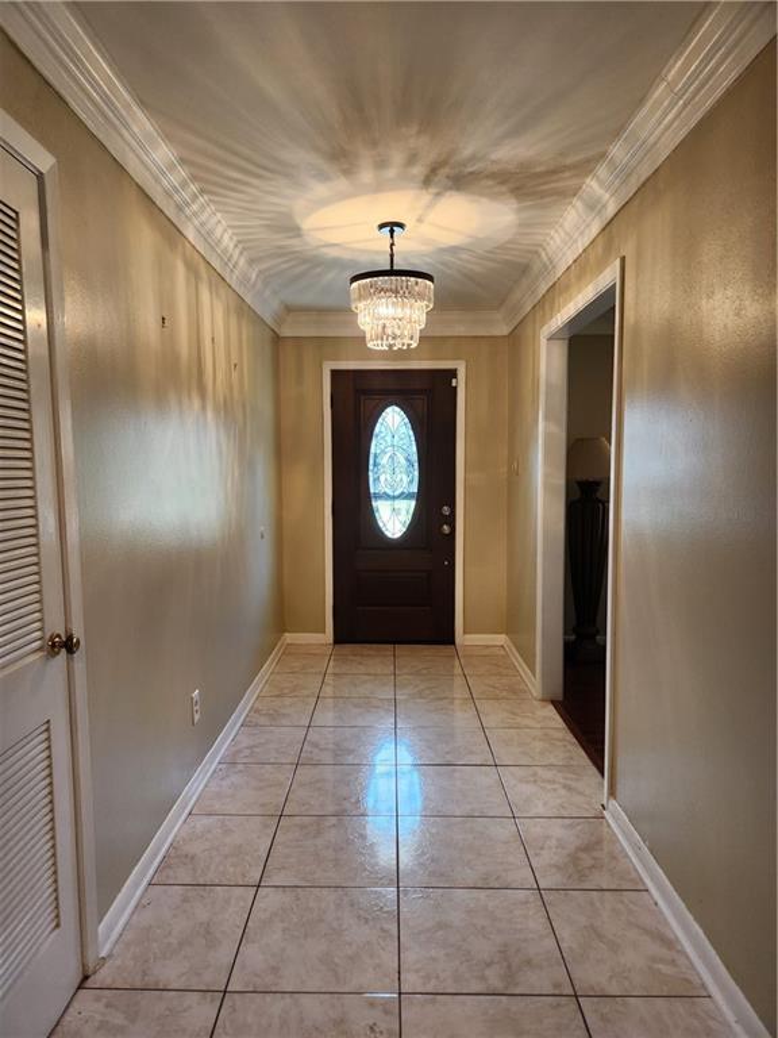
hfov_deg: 58.9
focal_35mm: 23
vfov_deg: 73.9
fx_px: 689
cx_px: 389
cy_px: 519
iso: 200
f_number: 1.8
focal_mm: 5.4
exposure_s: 1/120
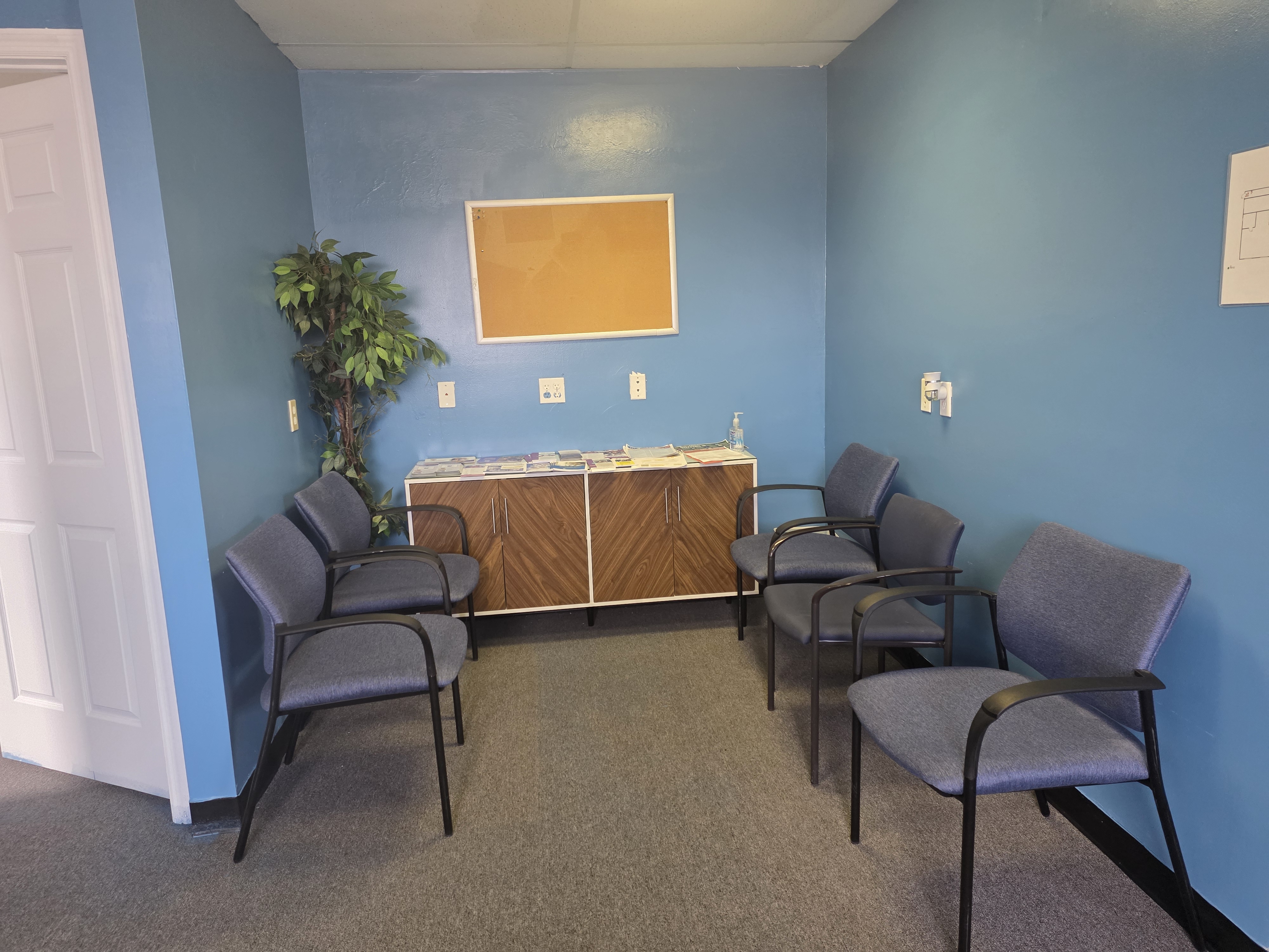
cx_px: 634
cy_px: 476
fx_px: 843
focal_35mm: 23
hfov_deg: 73.9
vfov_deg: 58.9
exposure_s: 1/120
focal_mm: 6.25
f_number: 1.7
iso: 500
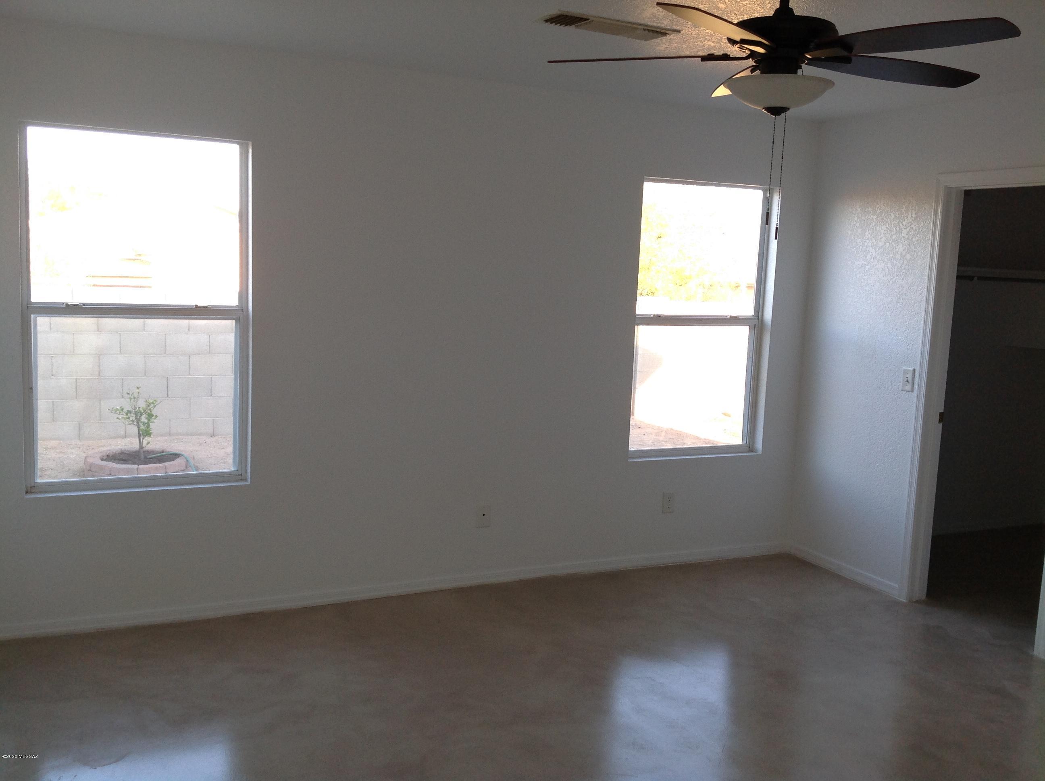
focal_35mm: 35
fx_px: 1055
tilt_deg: -5.8
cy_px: 390
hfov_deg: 52.7
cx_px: 522
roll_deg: -3.1
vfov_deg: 40.6
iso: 64
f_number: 2.4
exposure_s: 1/60
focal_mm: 4.28
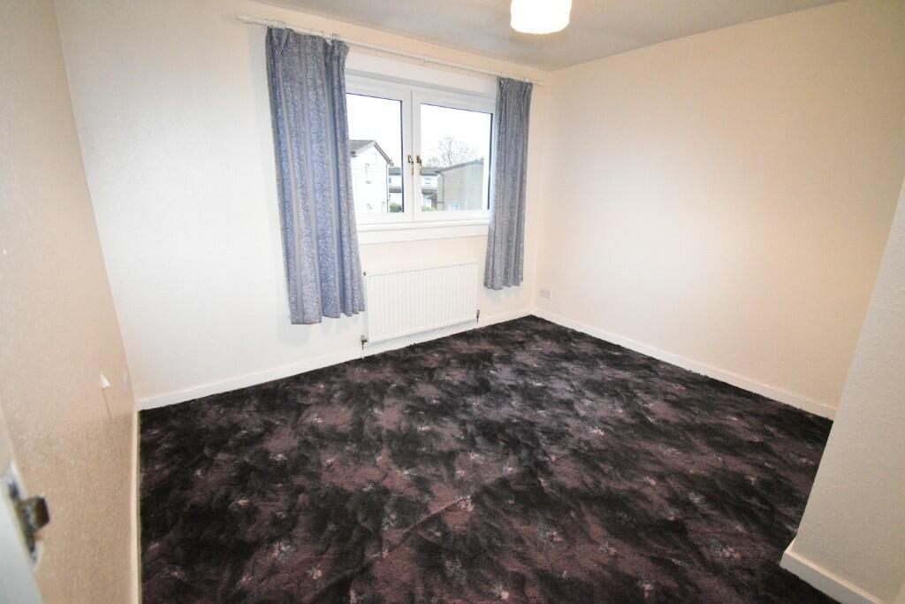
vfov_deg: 77.3
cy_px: 302
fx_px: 377
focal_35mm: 15
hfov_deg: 100.4
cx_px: 452
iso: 7200
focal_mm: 10
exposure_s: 1/125
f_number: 4.5
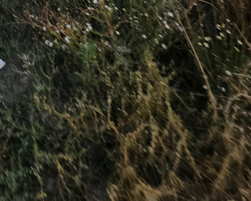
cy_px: -156
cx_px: 17
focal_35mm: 40
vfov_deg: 22.5
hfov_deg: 41.5
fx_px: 297
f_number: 1.9
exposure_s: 1/100
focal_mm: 2.2
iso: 160
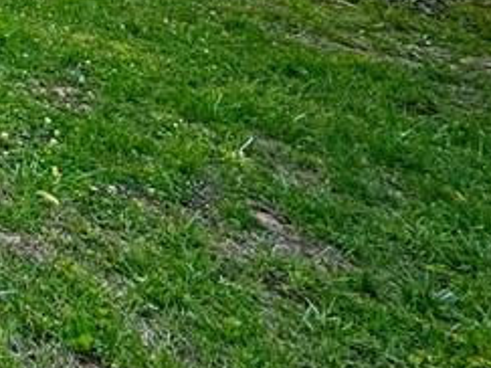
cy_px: -253
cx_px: -519
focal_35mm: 59
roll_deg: +0.3
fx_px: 836
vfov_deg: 19.8
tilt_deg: -8.0
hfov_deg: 18.5
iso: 40
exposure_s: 1/587
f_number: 2.2
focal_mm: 2.22
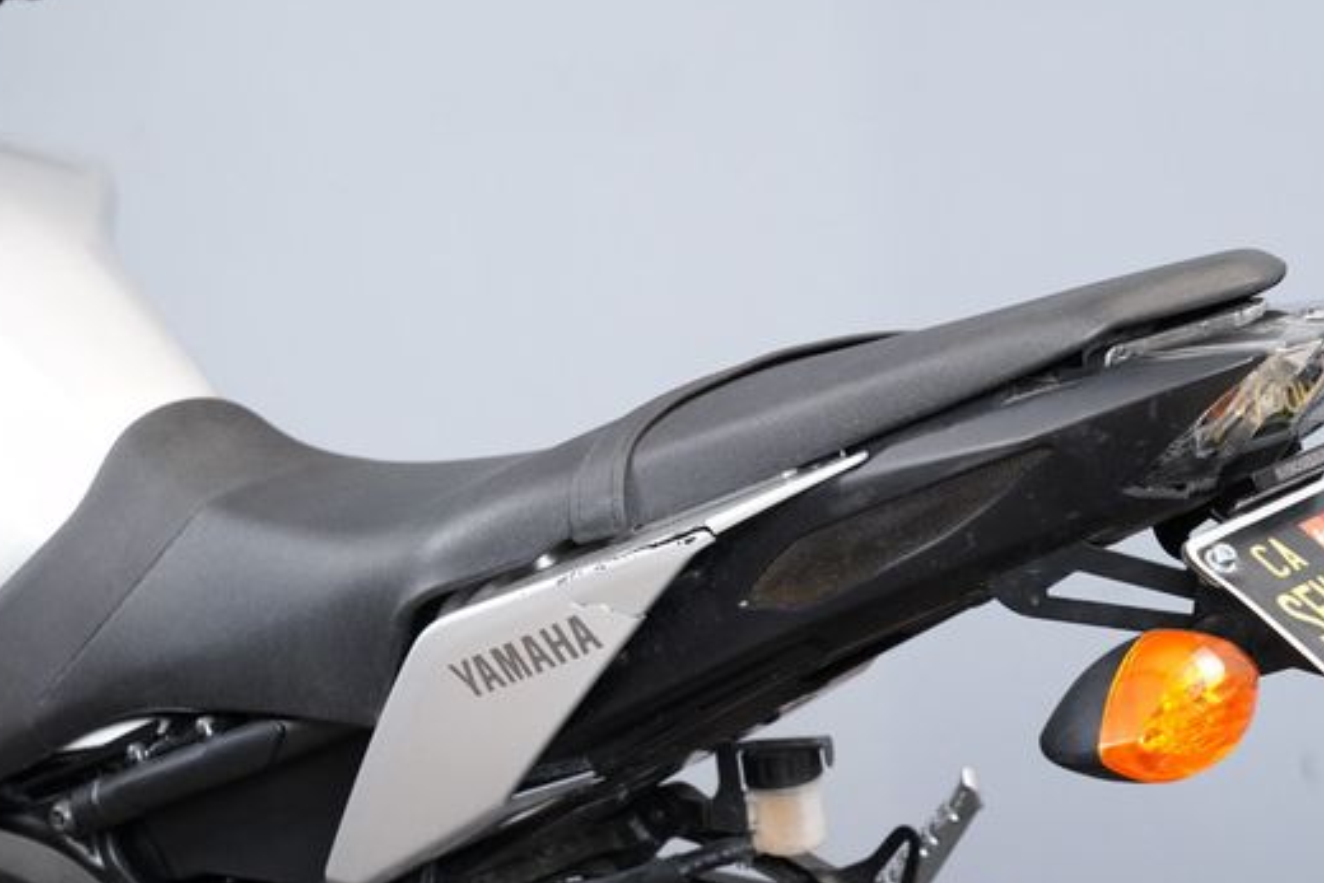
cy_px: 513
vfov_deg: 13.6
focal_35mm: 101
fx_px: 3715
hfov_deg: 20.2
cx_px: 654
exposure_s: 1/80
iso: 5000
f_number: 9
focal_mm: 82
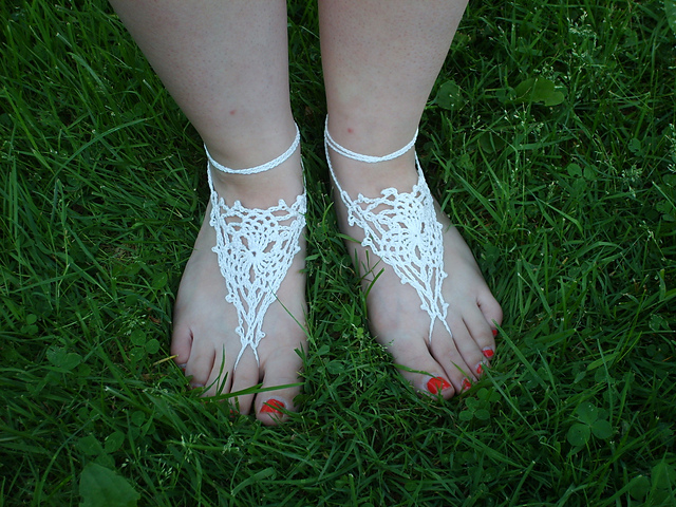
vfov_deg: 20.4
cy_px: 254
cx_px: 338
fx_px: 1406
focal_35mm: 72
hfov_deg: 27.0
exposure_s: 1/90
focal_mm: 12
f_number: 3.9
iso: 50
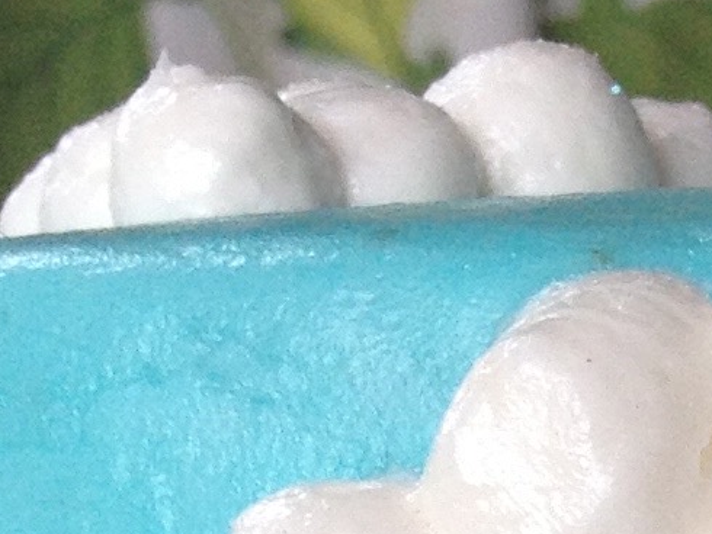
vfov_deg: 5.8
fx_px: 4795
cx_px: 1046
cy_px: 1796
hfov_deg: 8.3
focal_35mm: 233
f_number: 2.4
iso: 64
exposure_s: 1/60
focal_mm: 4.28
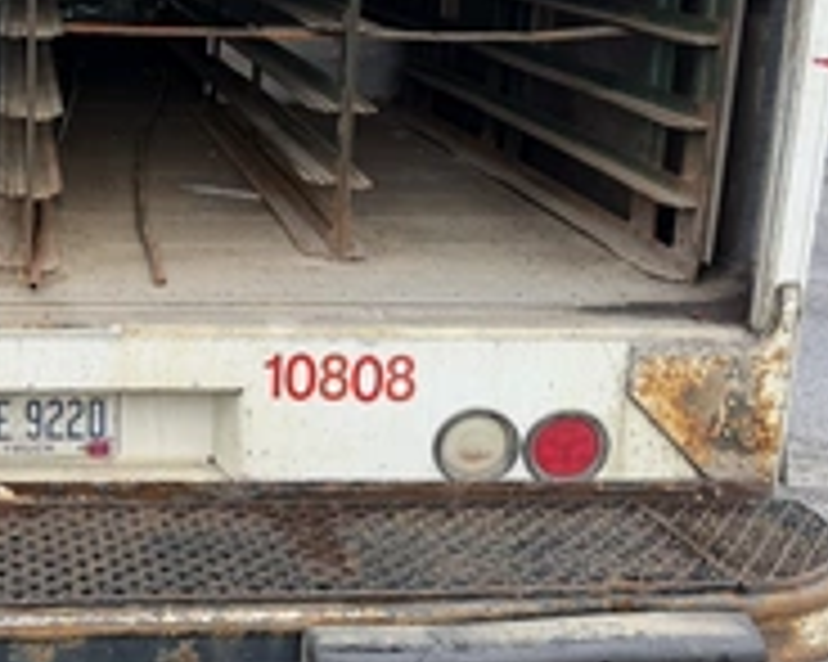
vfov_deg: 29.0
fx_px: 1249
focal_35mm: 51
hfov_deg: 33.5
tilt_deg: -7.3
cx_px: 0
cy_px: 131
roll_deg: -2.1
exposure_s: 1/319
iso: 80
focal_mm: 6.76
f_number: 1.78
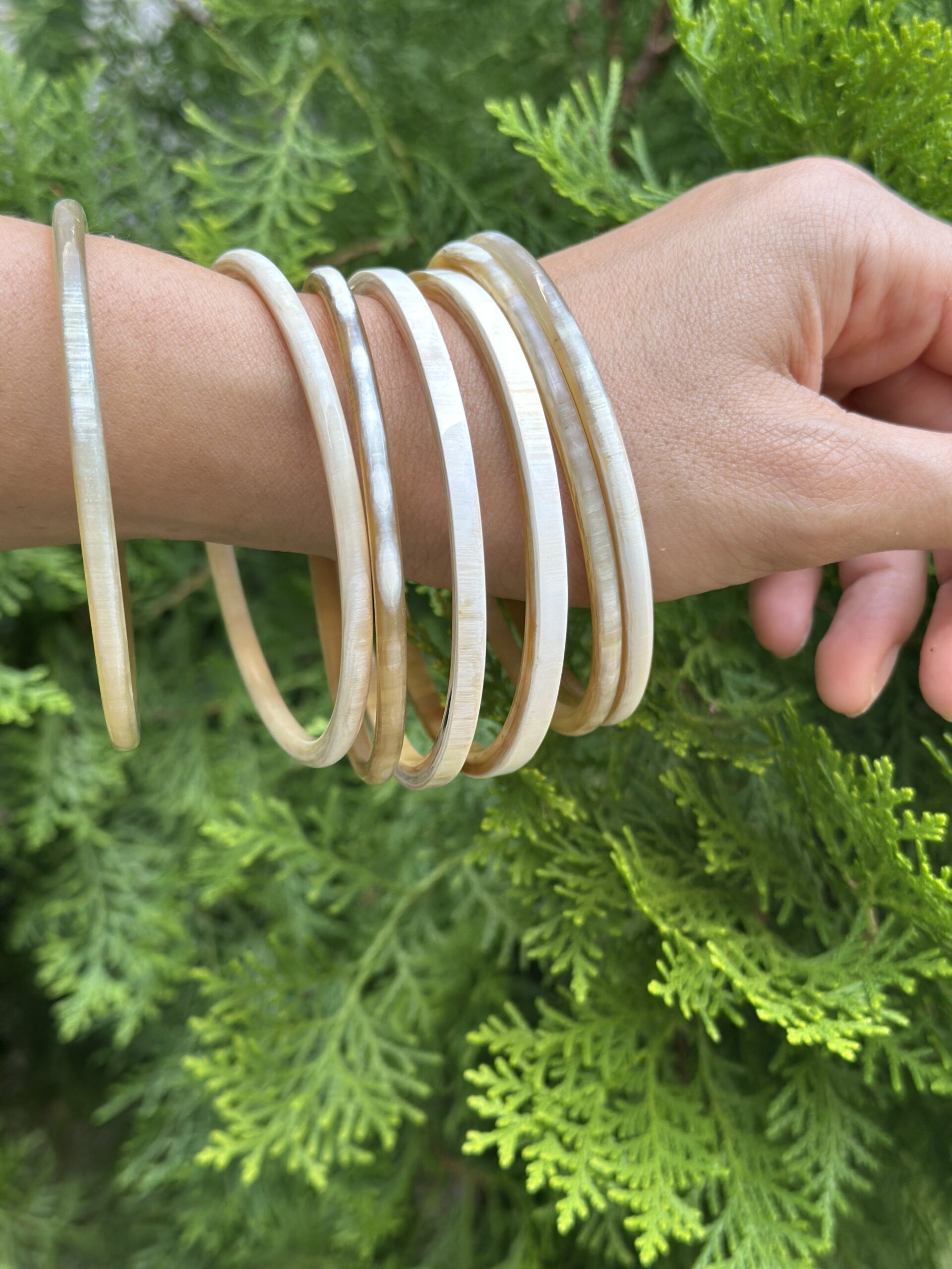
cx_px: 476
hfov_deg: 30.3
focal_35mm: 48
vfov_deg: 39.7
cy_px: 634
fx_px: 1760
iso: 80
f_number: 1.78
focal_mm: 6.86
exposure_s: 1/170
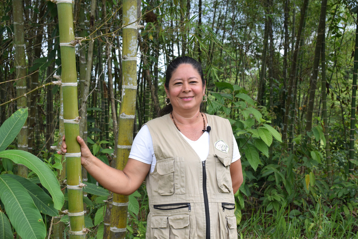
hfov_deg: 37.8
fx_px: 522
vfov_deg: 25.8
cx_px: 179
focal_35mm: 52
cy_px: 120
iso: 320
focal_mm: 35
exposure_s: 1/250
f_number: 8
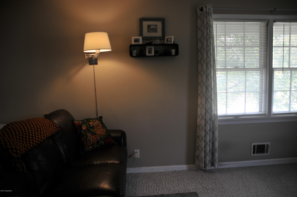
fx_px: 222
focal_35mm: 27
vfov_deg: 47.8
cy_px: 98
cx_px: 148
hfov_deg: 67.4
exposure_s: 1/50
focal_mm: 18
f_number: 3.5
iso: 250
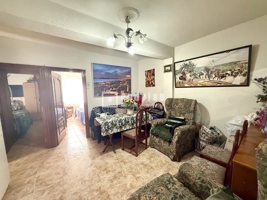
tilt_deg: -7.2
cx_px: 134
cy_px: 100
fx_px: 108
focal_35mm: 14
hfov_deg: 102.1
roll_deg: +1.6
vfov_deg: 85.7
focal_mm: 2.22
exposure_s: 1/60
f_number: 2.2
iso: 640
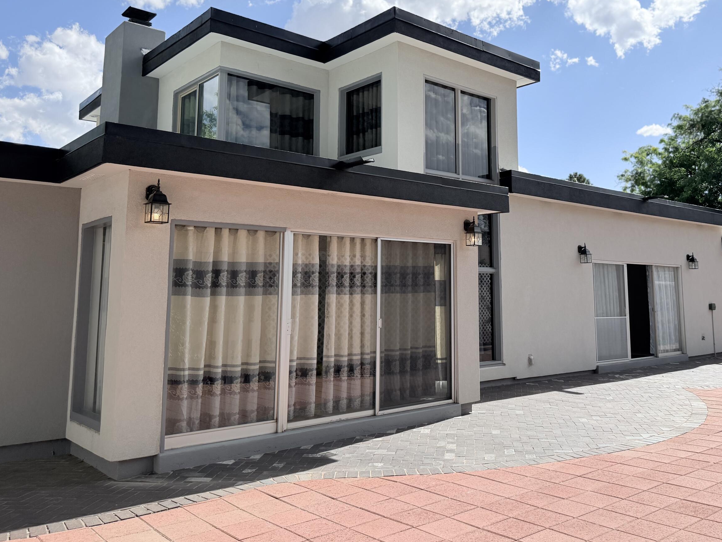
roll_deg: +1.0
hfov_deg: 57.8
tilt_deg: +7.7
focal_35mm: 31
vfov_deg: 45.1
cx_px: 439
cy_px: 203
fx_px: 647
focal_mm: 6.76
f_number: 1.78
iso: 100
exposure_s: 1/6711
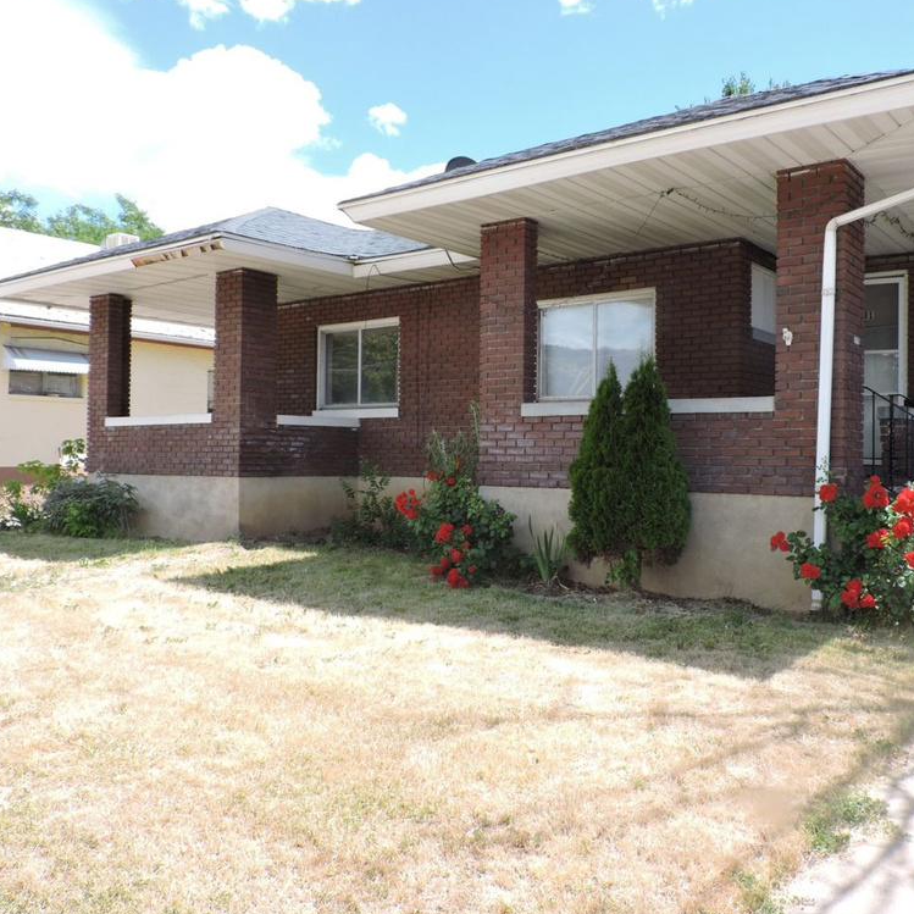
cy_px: 452
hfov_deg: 55.1
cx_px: 558
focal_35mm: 29
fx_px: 866
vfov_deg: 55.6
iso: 100
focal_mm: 4.3
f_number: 4.7
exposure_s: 1/200
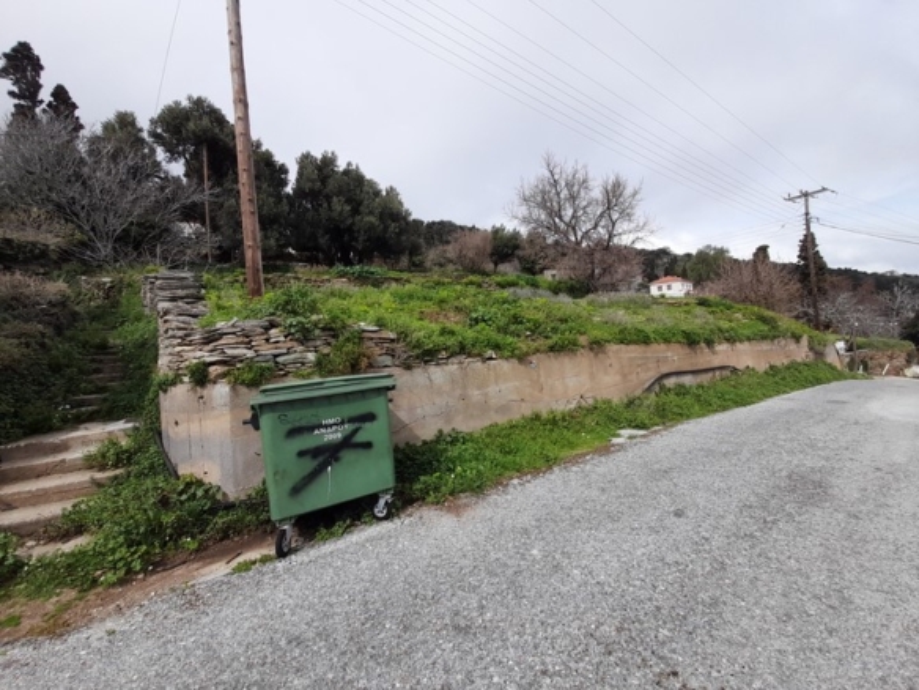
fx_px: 345
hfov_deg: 106.2
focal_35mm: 13
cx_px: 460
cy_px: 345
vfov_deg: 89.9
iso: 40
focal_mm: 1.42
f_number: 2.2
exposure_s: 1/1295
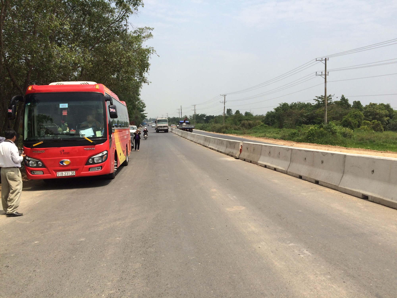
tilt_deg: -6.5
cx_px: 198
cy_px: 149
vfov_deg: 48.2
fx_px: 333
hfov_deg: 61.7
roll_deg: -0.5
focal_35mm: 29
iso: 32
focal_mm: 4.15
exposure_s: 1/2740
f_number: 2.2
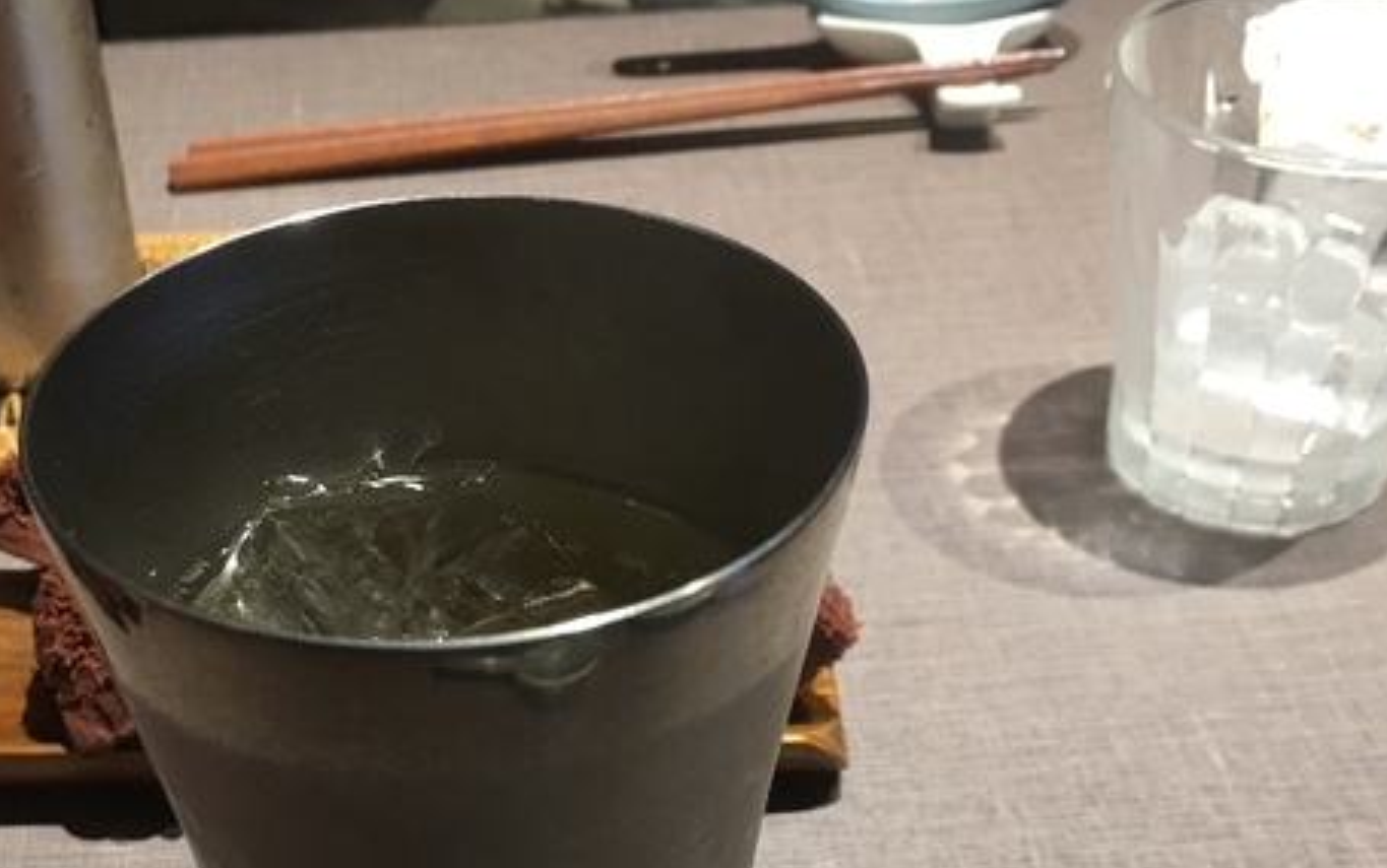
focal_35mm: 54
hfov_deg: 37.4
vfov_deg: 23.5
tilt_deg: -41.3
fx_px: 2042
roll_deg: +0.6
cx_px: 573
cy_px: 758
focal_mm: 4.15
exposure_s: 1/15
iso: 40
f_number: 2.2
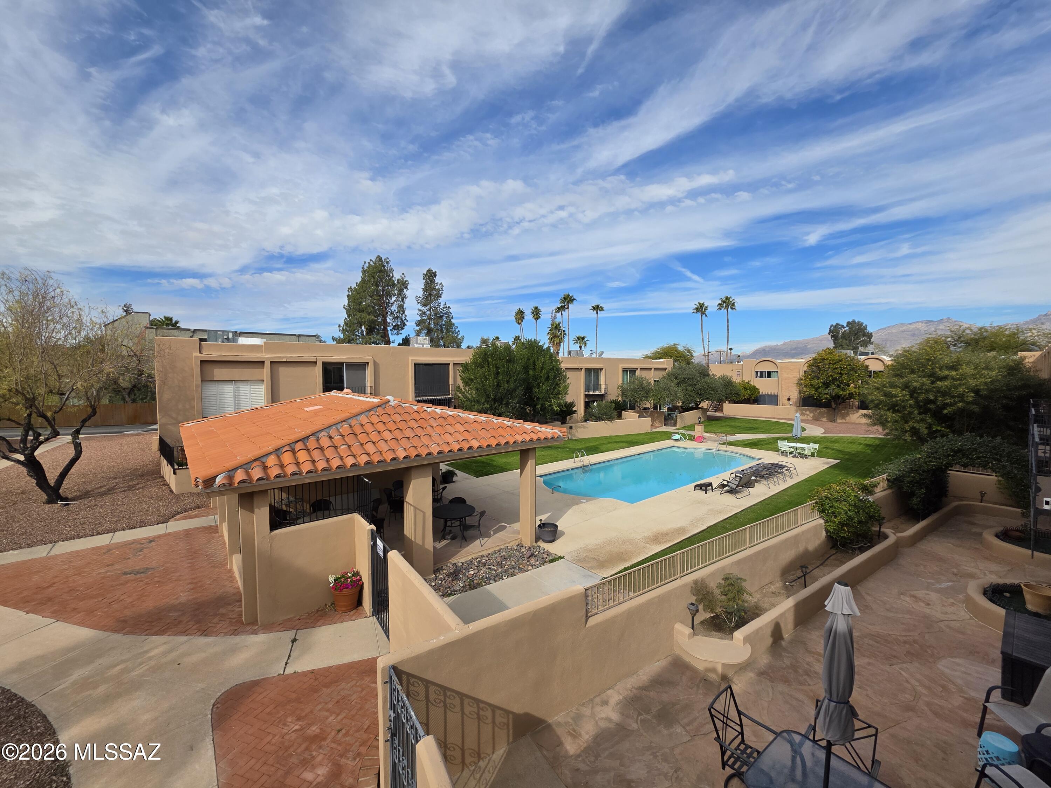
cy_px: 394
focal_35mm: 13
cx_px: 526
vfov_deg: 89.9
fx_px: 395
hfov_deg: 106.2
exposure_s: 1/2246
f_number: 1.9
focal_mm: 2.2
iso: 40
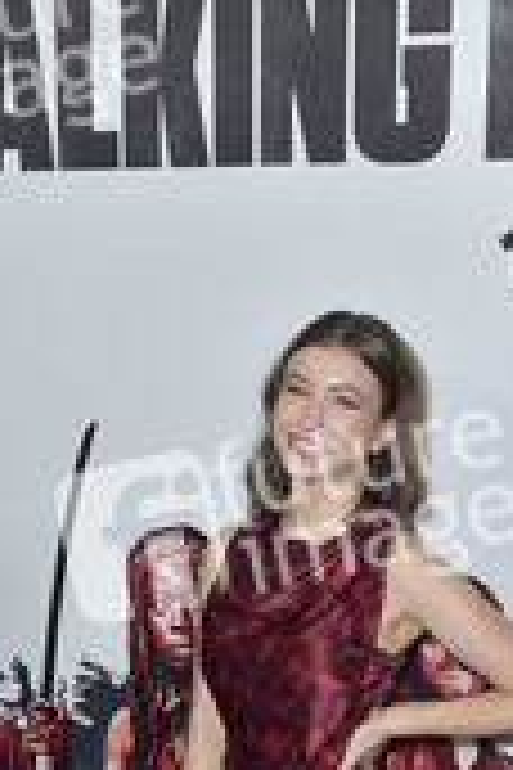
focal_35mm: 68
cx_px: 421
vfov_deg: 28.1
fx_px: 1453
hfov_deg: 19.8
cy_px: 743
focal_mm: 29
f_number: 5
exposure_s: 1/200
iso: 500
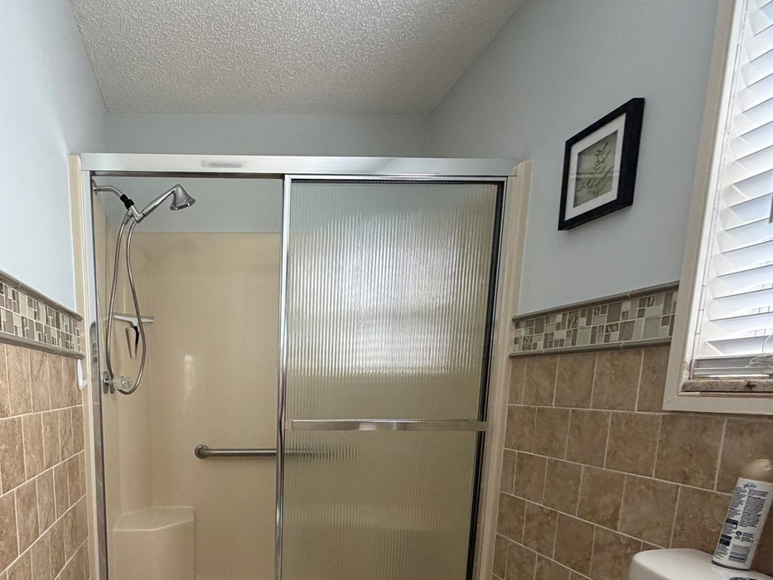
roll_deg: +1.0
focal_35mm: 24
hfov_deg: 67.9
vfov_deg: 52.7
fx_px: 536
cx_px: 213
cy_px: 474
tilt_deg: -9.1
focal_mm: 2.22
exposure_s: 1/109
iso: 320
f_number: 2.2
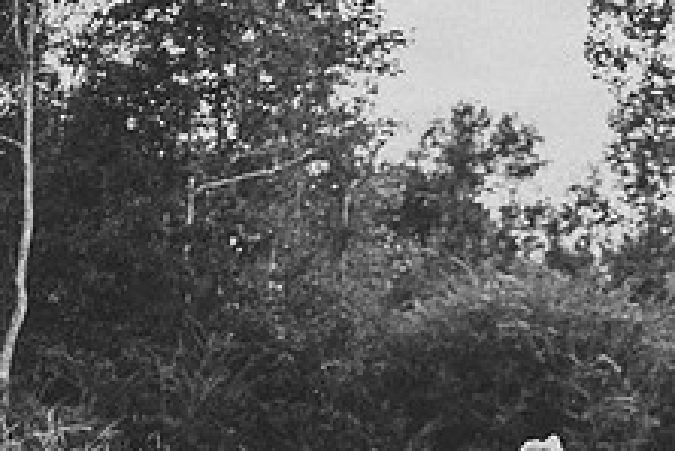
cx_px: 545
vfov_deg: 10.4
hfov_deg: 15.6
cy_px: 504
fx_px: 2439
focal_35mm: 130
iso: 400
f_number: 2
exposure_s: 1/800
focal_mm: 50
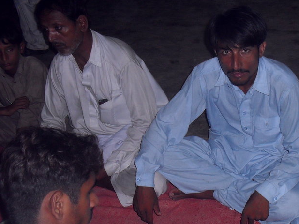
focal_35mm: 58
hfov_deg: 32.8
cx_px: 215
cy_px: 179
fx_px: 501
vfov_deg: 24.8
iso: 200
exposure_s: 1/45
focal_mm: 6.3
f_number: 3.2
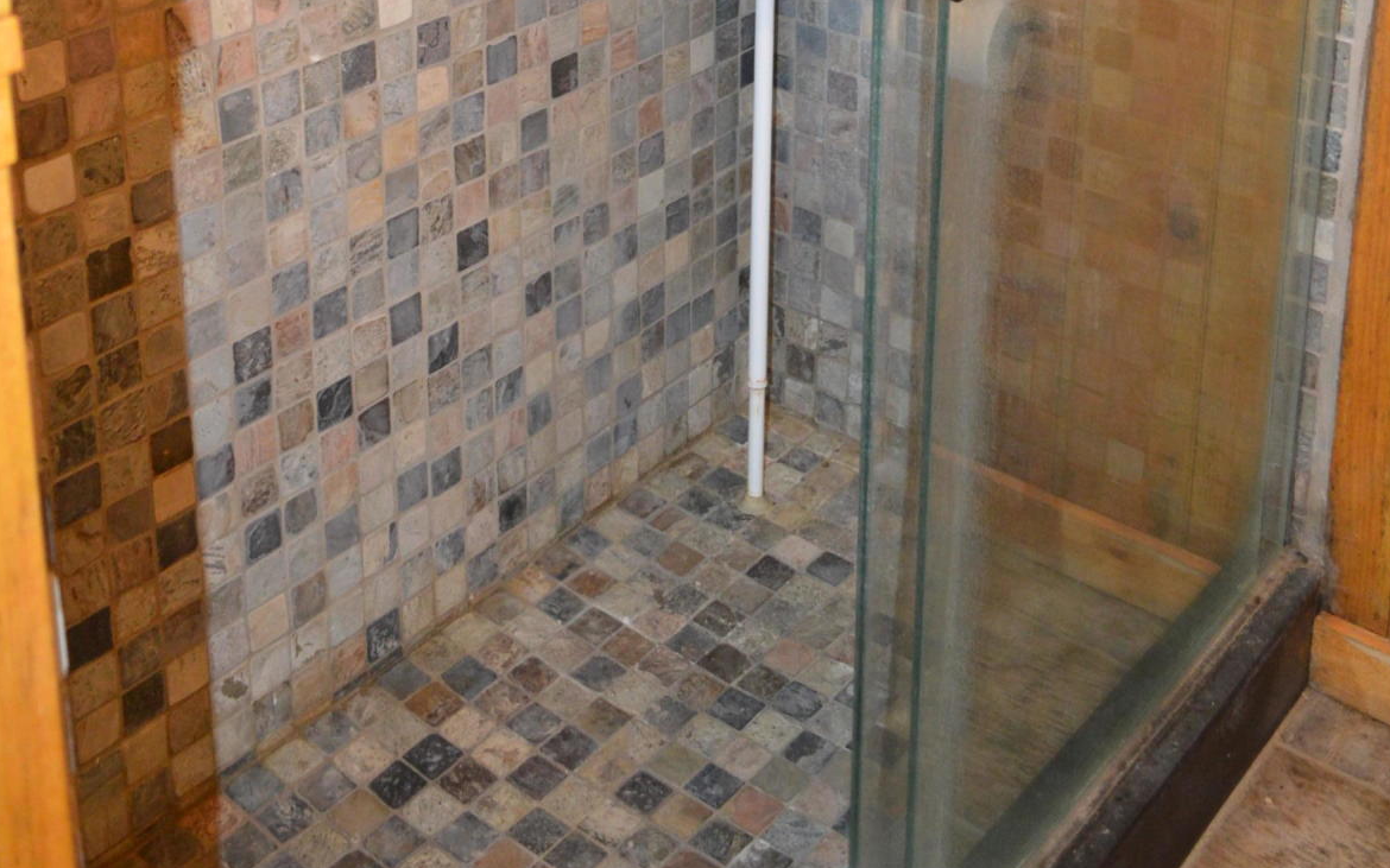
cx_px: 688
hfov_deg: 42.6
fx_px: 1780
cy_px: -230
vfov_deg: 24.3
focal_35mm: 47
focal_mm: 18
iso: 1600
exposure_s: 1/60
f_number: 3.5
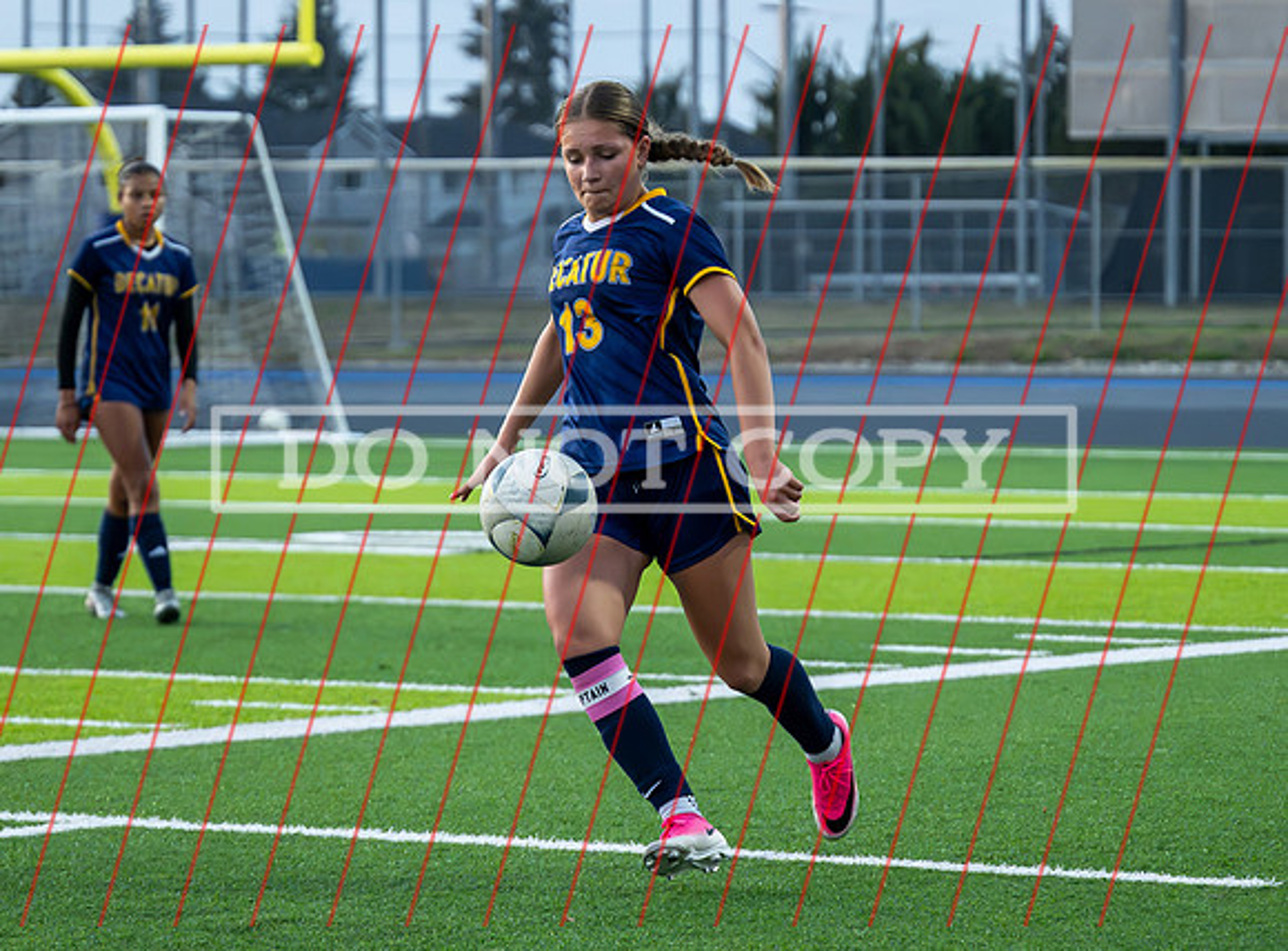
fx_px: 6786
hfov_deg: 10.8
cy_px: 512
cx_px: 669
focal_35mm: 183
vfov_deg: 8.0
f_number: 4
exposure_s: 1/1250
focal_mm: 98
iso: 6400
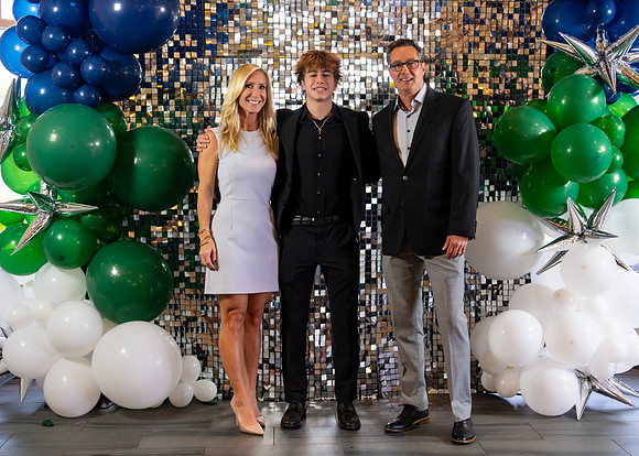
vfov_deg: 25.5
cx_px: 317
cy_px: 238
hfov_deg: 35.2
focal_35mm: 55
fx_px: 1006
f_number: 1.2
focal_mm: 50
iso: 800
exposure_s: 1/320
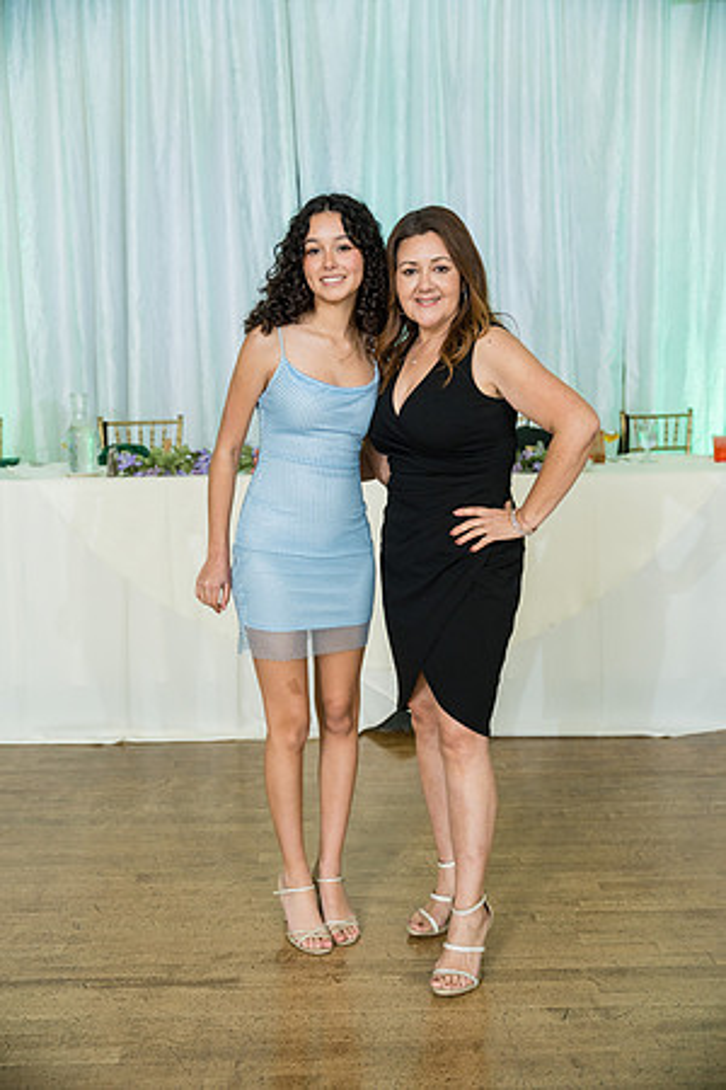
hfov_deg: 32.3
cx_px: 363
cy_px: 545
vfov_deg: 47.0
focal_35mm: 41
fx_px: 1252
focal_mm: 41.4
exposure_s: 1/250
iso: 1600
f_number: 2.8
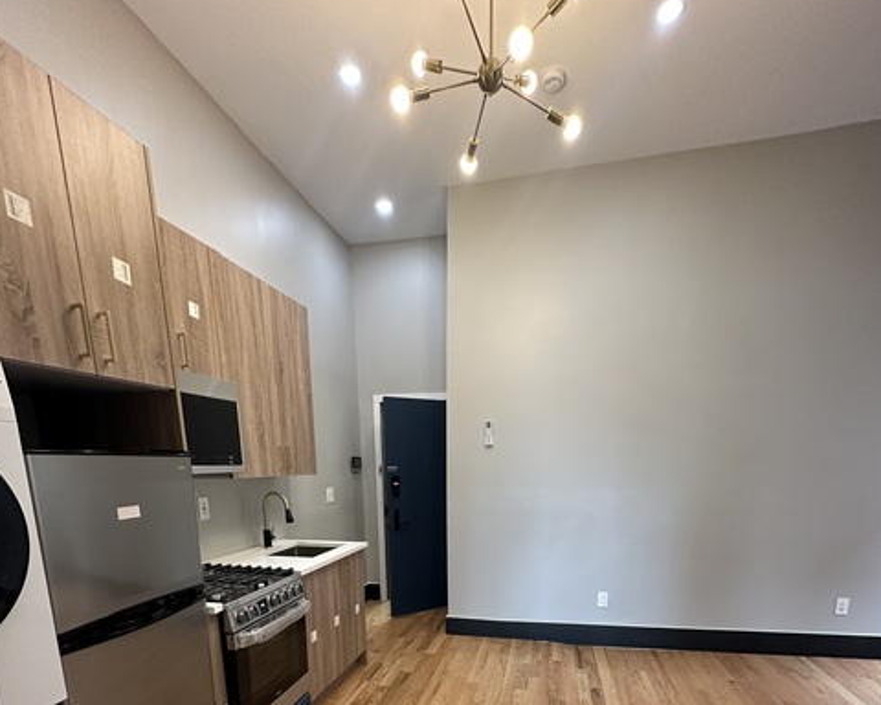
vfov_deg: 64.2
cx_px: 450
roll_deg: +0.1
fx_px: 495
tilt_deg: -10.9
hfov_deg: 83.3
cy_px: 570
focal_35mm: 19
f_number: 2.2
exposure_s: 1/120
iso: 250
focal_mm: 2.22
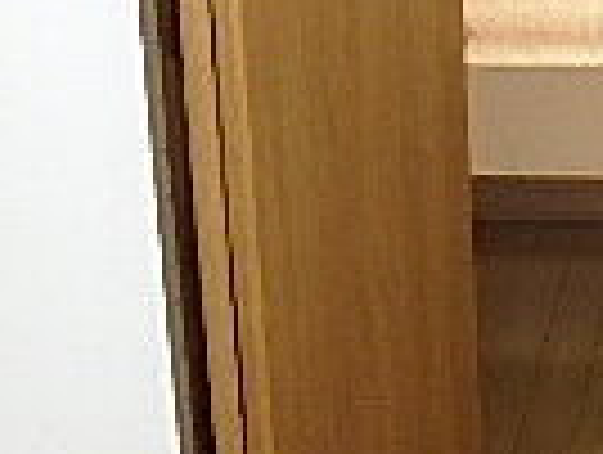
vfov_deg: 13.8
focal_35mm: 100
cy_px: -270
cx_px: 788
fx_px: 1745
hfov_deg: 18.3
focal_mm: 3.7
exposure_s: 1/30
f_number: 3.5
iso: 400
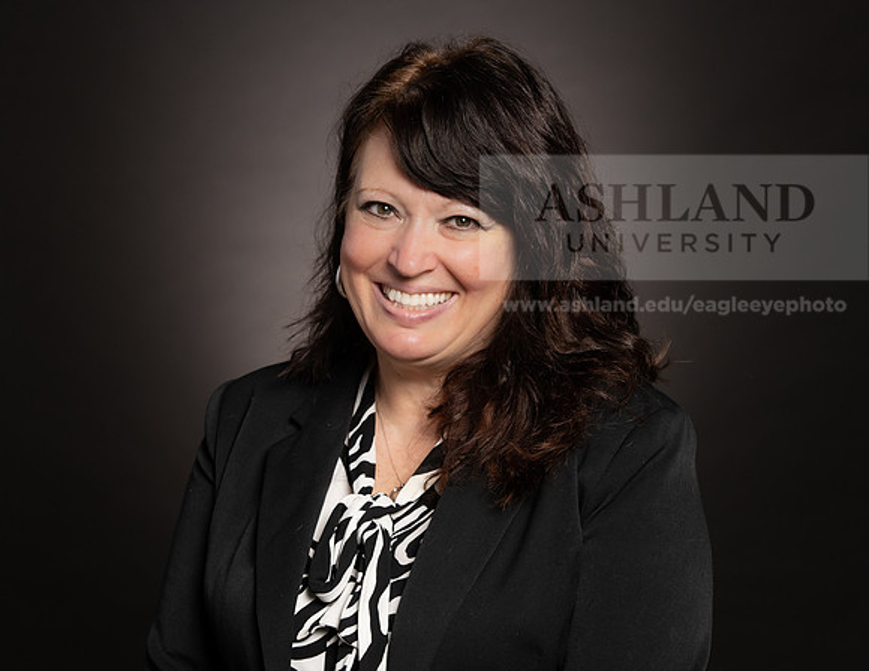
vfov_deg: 11.8
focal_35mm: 128
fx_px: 3248
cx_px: 420
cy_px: 361
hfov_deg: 15.2
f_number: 6.3
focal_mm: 105
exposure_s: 1/200
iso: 400
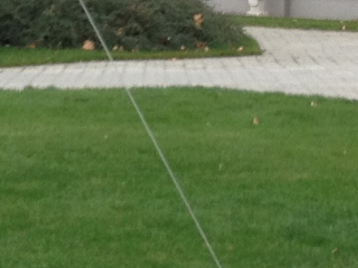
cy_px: -54
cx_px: 284
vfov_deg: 6.0
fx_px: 2563
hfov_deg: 8.0
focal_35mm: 248
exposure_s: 1/60
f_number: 2.4
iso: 50
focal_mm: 4.28
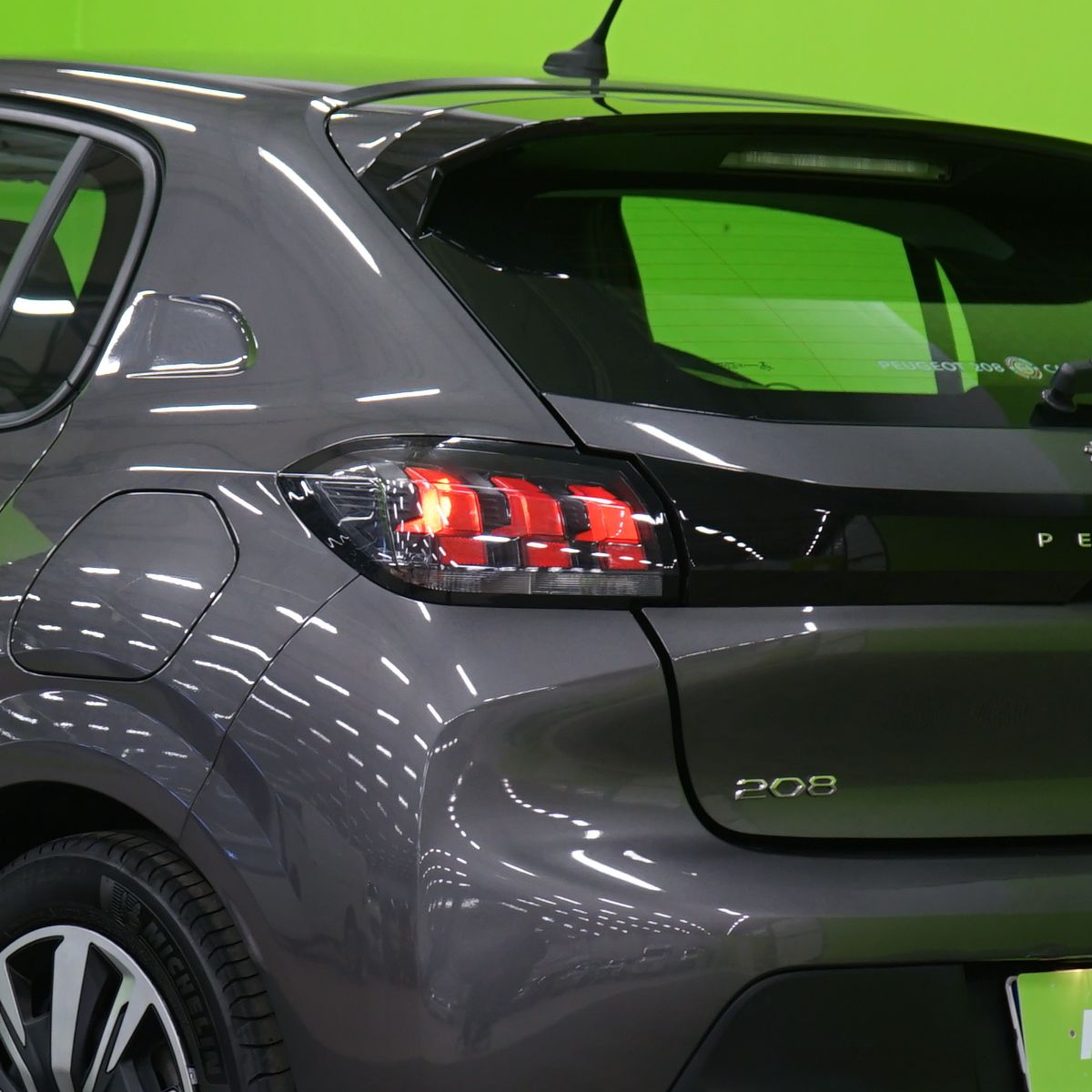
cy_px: 581
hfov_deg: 12.0
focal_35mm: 145
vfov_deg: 12.0
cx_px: 218
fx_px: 5175
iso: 400
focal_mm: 52
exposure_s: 1/8
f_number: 5
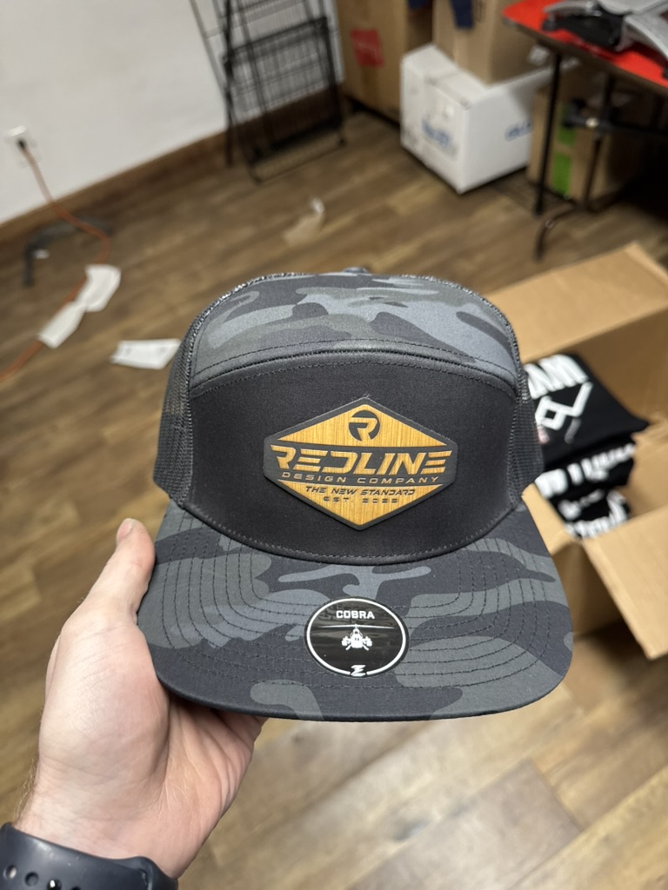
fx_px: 618
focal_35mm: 24
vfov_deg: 71.6
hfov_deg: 56.8
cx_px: 334
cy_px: 445
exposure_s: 1/60
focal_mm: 6.76
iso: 250
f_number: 1.78
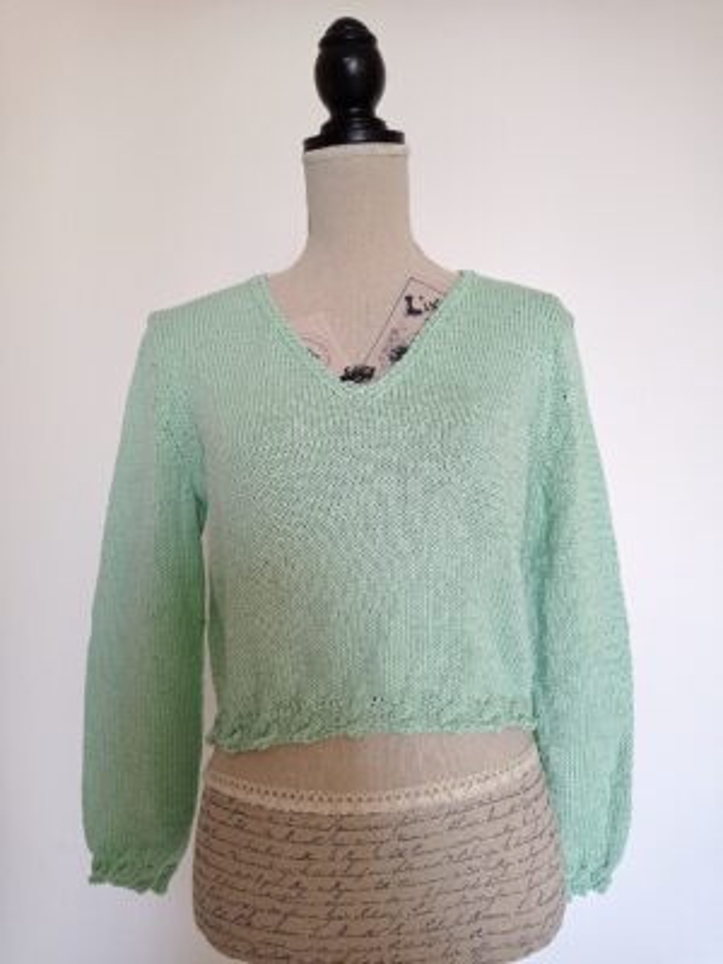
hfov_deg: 49.7
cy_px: 482
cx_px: 362
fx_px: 780
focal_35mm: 28
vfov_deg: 63.4
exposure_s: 1/60
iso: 170
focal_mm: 4.74
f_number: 1.79
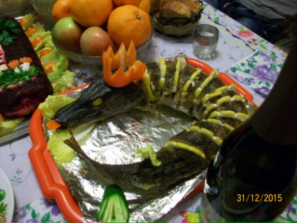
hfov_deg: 56.8
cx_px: 148
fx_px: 275
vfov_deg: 44.2
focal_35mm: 32
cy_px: 112
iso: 160
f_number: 2.8
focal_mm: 5.7
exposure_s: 1/8
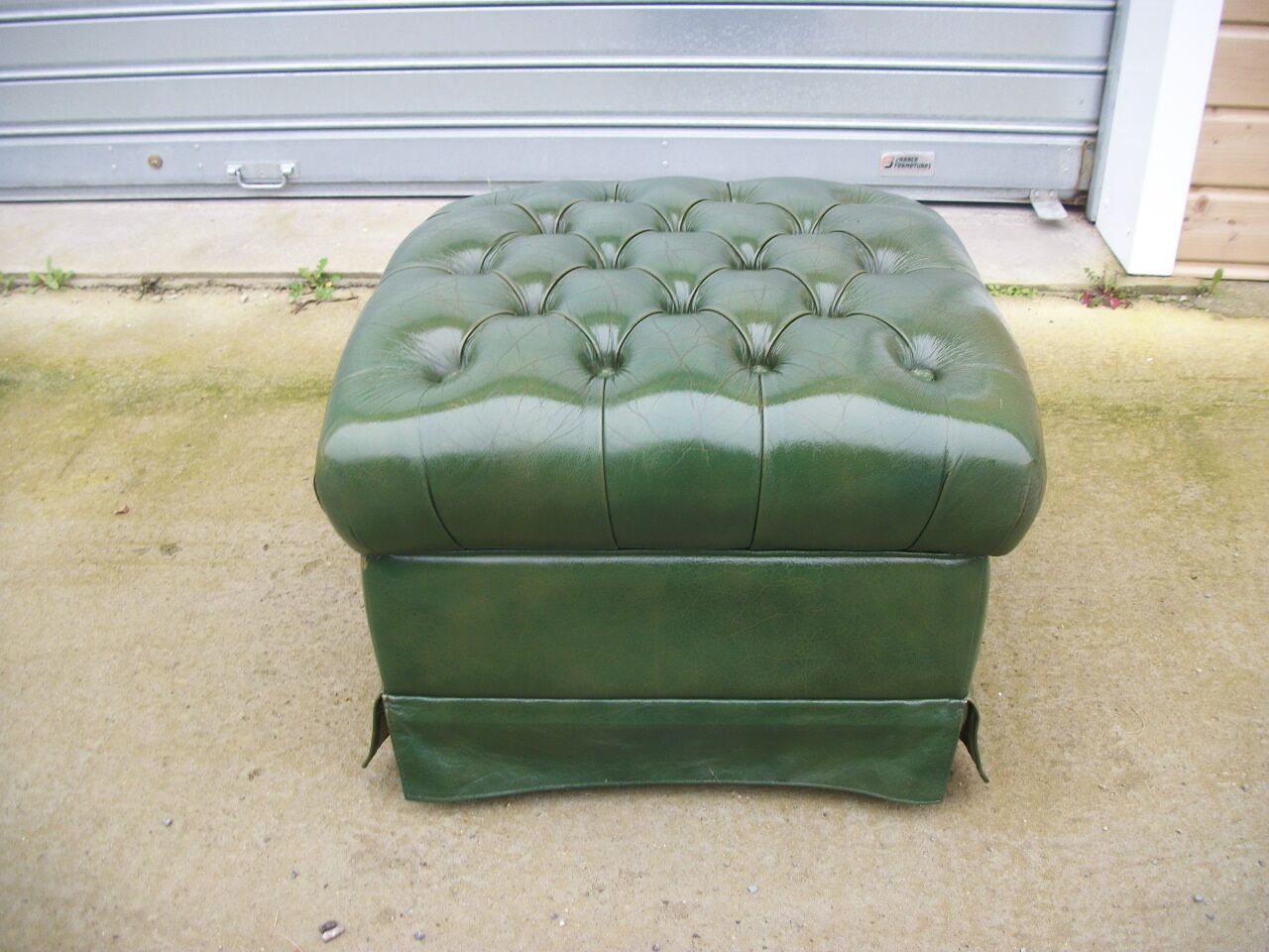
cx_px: 634
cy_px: 476
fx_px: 1173
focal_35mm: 32
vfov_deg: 44.2
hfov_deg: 56.8
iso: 80
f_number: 2.9
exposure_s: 1/100
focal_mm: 5.7
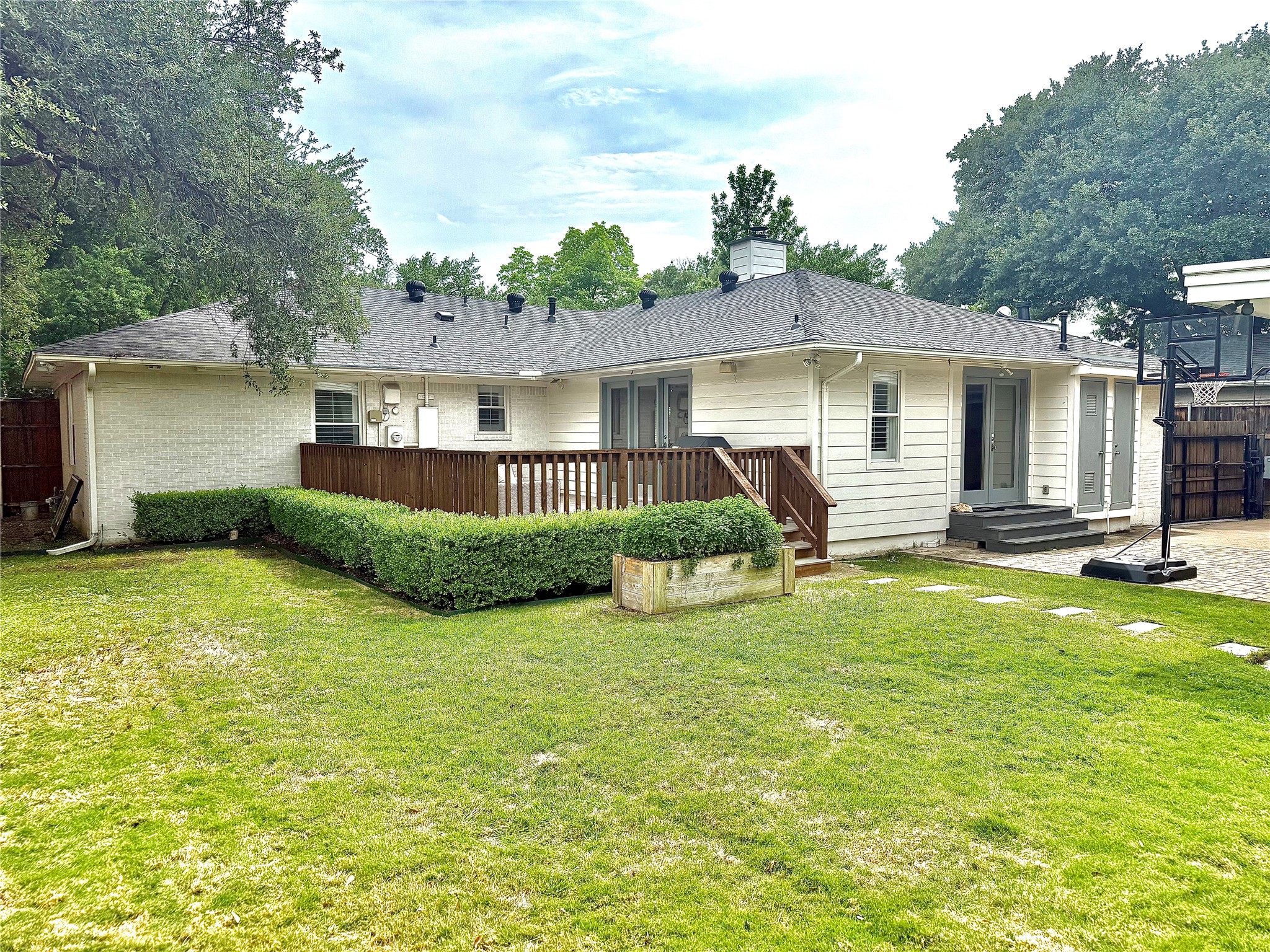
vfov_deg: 56.8
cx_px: 635
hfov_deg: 71.6
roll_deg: +0.4
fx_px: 881
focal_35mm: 24
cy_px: 476
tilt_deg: -3.3
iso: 100
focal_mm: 6.76
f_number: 1.78
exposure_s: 1/4405
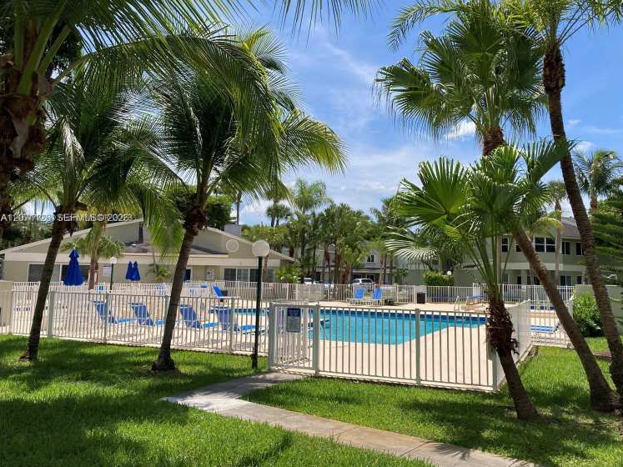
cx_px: 333
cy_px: 218
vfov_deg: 46.8
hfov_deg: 59.9
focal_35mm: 30
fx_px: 540
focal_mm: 3.99
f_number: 1.8
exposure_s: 1/2208
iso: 25
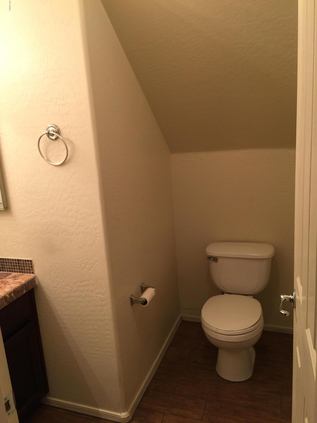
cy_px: 212
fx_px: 354
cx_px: 158
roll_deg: +4.6
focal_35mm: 29
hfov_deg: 48.2
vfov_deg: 61.7
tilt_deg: -12.8
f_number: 2.2
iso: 32
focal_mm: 4.15
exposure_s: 1/15
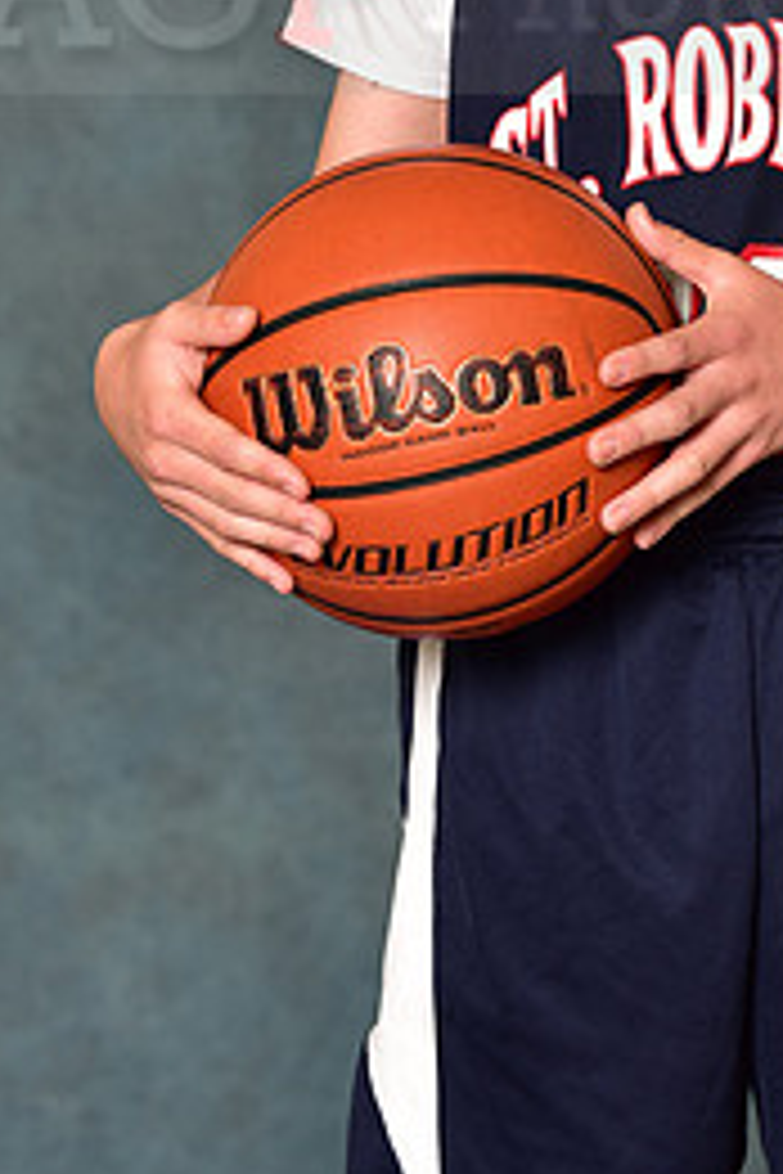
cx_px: 749
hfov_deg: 6.0
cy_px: -49
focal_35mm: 227
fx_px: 7405
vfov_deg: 9.0
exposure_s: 1/200
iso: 320
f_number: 4.5
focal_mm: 102
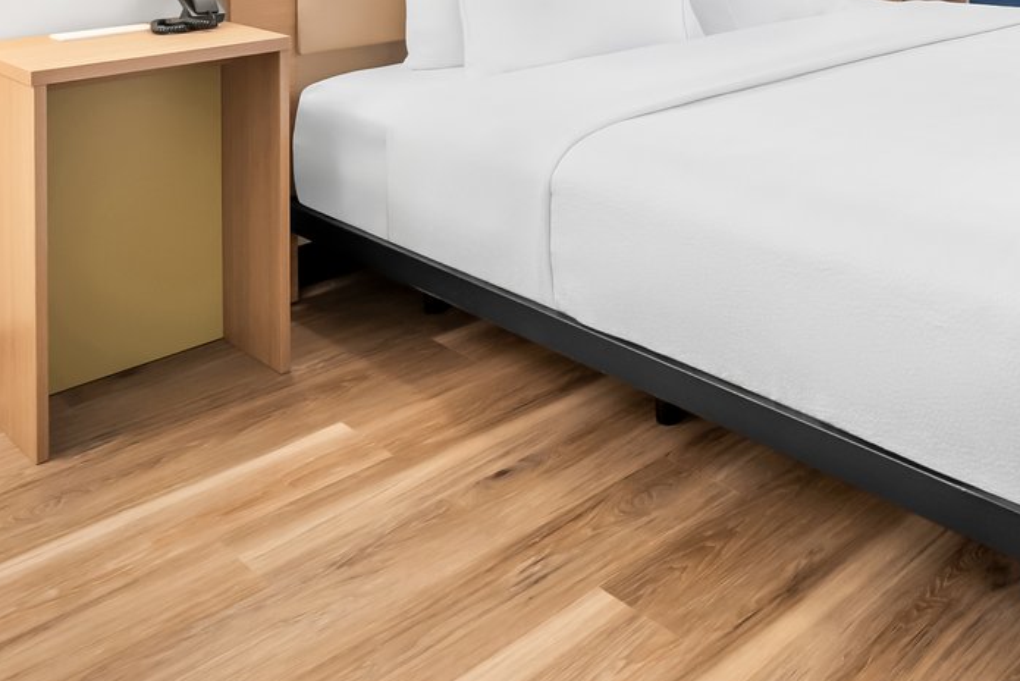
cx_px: 699
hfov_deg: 49.8
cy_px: -90
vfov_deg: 30.9
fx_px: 1071
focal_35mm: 38
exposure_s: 1/5
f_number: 6.3
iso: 800
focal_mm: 14.7
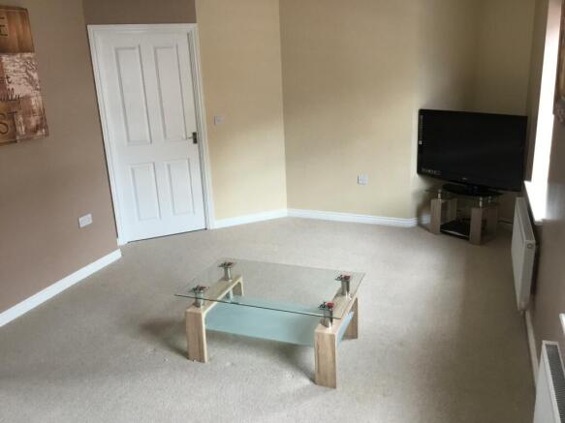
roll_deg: +3.2
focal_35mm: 31
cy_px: 212
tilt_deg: -15.6
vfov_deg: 45.4
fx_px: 506
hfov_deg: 58.4
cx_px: 282
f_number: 2.4
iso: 50
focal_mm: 3.3
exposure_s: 1/33
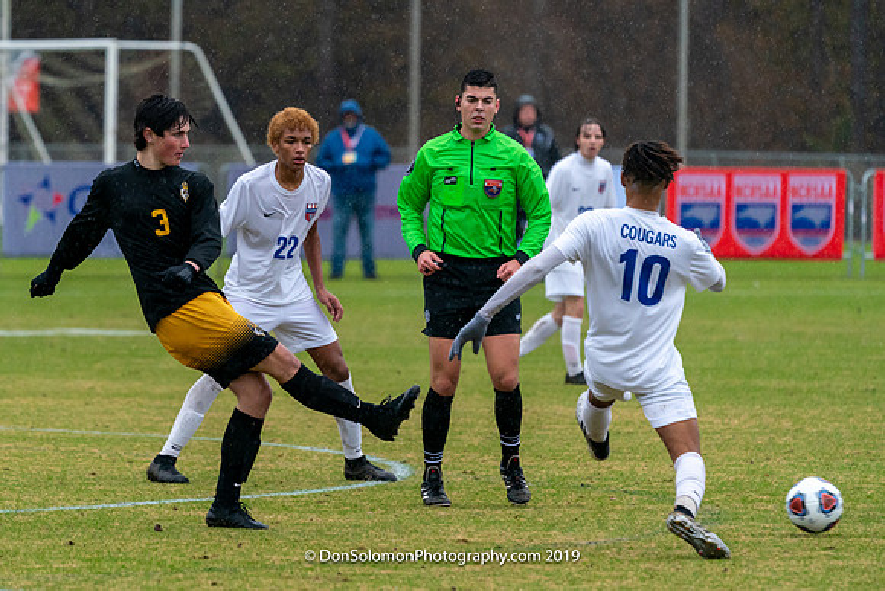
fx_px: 9761
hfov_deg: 5.2
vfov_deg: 3.5
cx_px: 350
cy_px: 321
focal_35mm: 397
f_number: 5.6
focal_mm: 315
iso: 3200
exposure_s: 1/1000
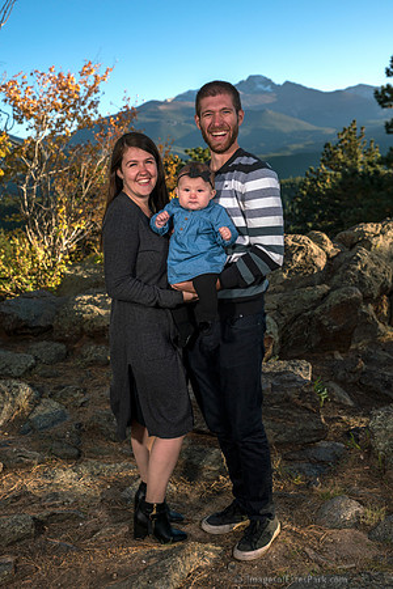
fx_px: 573
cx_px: 196
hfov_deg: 37.9
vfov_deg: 54.4
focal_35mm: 35
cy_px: 294
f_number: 5
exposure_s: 1/320
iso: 100
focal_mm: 35
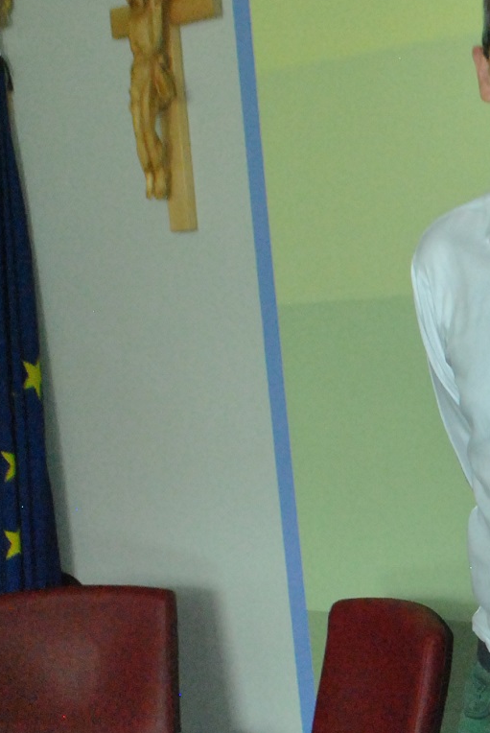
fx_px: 1792
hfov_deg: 14.8
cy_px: 546
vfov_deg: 22.9
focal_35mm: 88
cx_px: 666
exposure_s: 1/60
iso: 1600
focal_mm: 20
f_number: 5.6
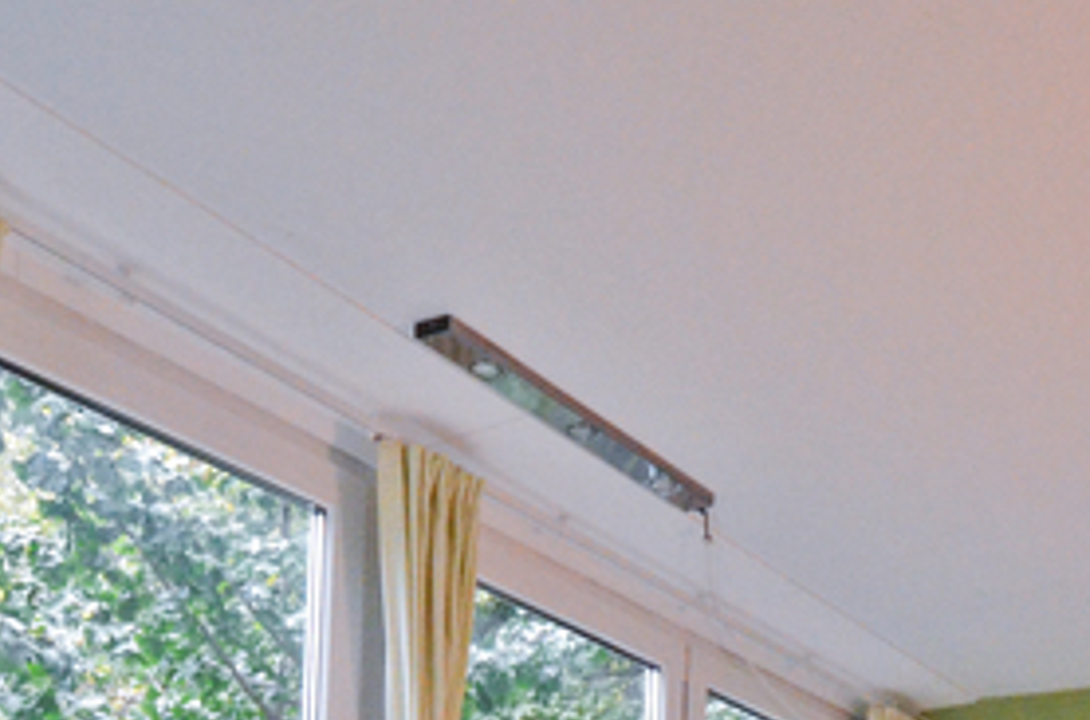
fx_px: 1449
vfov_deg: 23.2
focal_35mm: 48
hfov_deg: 39.9
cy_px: 1045
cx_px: 834
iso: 4000
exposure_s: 1/30
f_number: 3.5
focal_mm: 10
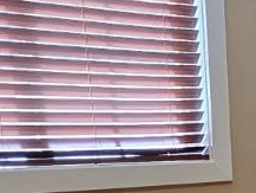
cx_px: 500
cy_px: 266
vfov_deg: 15.5
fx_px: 666
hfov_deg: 16.8
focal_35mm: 90
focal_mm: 2.2
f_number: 2.2
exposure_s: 1/60
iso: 160
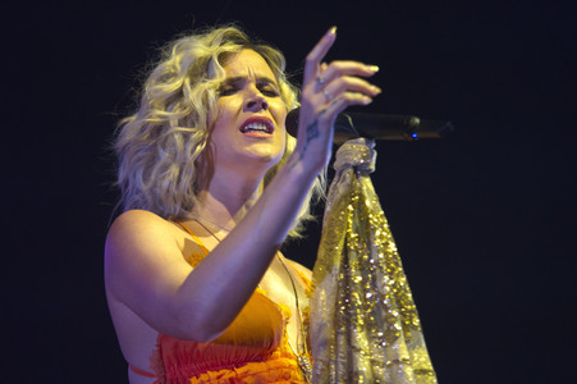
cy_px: 192
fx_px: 2082
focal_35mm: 130
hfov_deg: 15.8
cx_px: 288
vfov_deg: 10.5
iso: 1600
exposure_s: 1/160
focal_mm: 130
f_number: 2.8
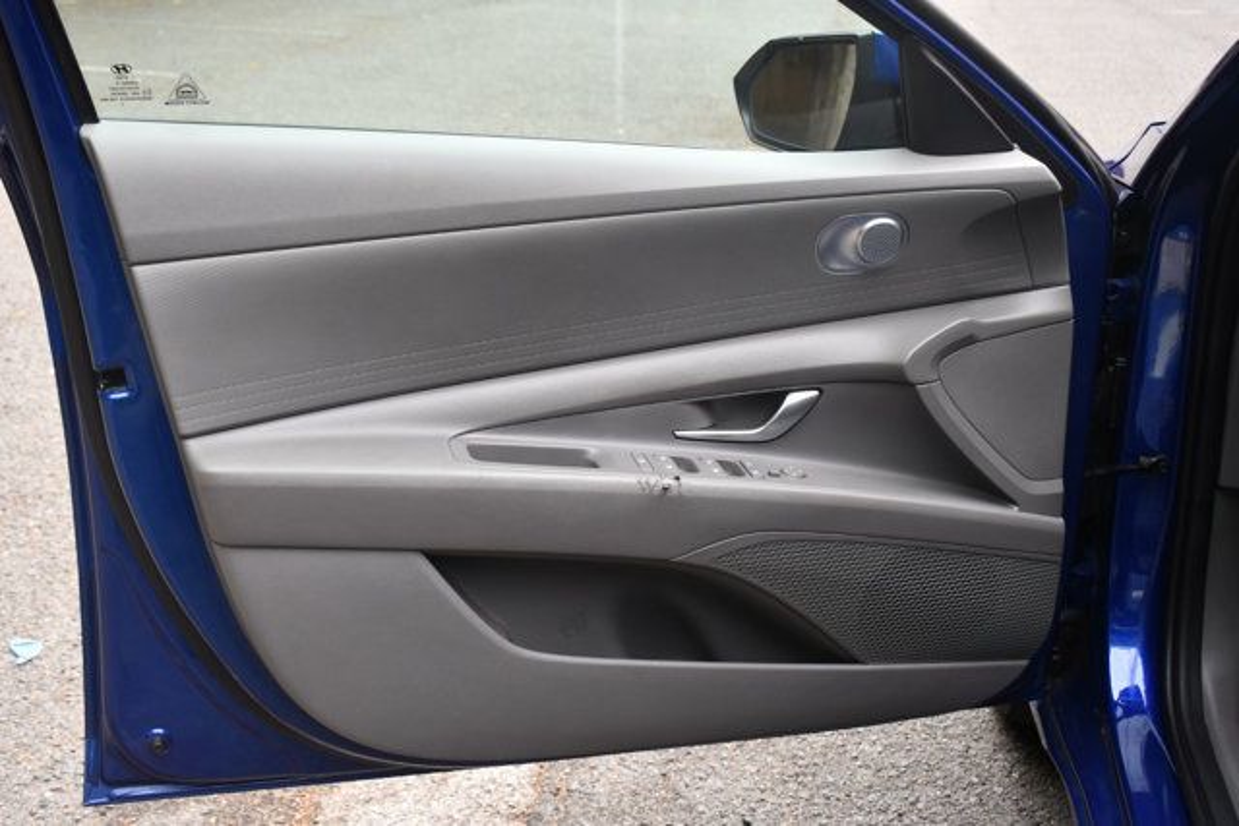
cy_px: 413
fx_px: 1480
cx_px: 620
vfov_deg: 31.2
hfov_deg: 45.4
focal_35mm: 43
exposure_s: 1/250
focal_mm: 29
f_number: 5
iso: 400
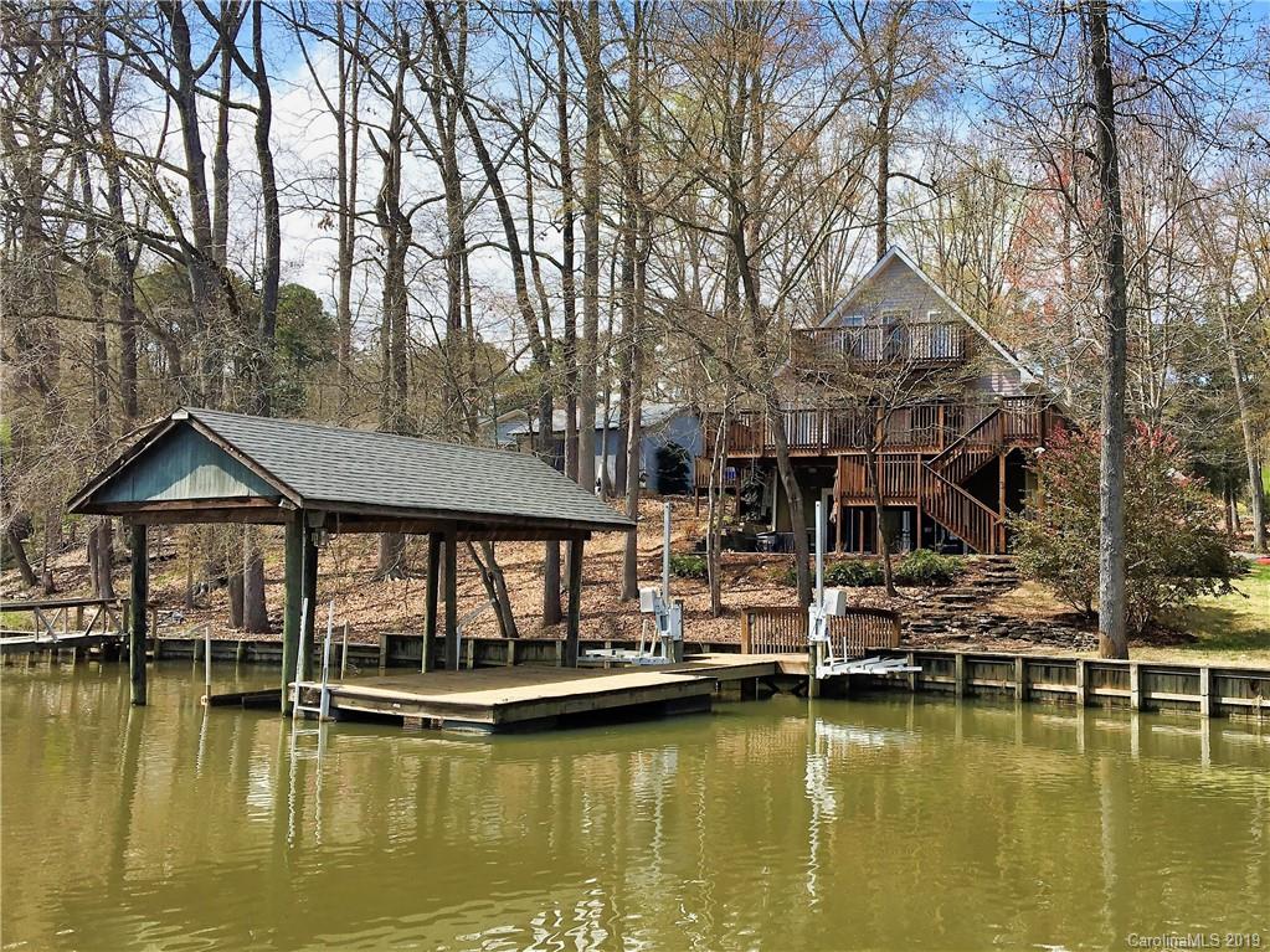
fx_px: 1064
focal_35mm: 29
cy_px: 476
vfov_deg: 48.2
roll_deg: -1.2
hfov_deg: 61.7
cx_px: 635
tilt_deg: +5.6
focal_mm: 4.15
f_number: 2.2
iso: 25
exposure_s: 1/1115
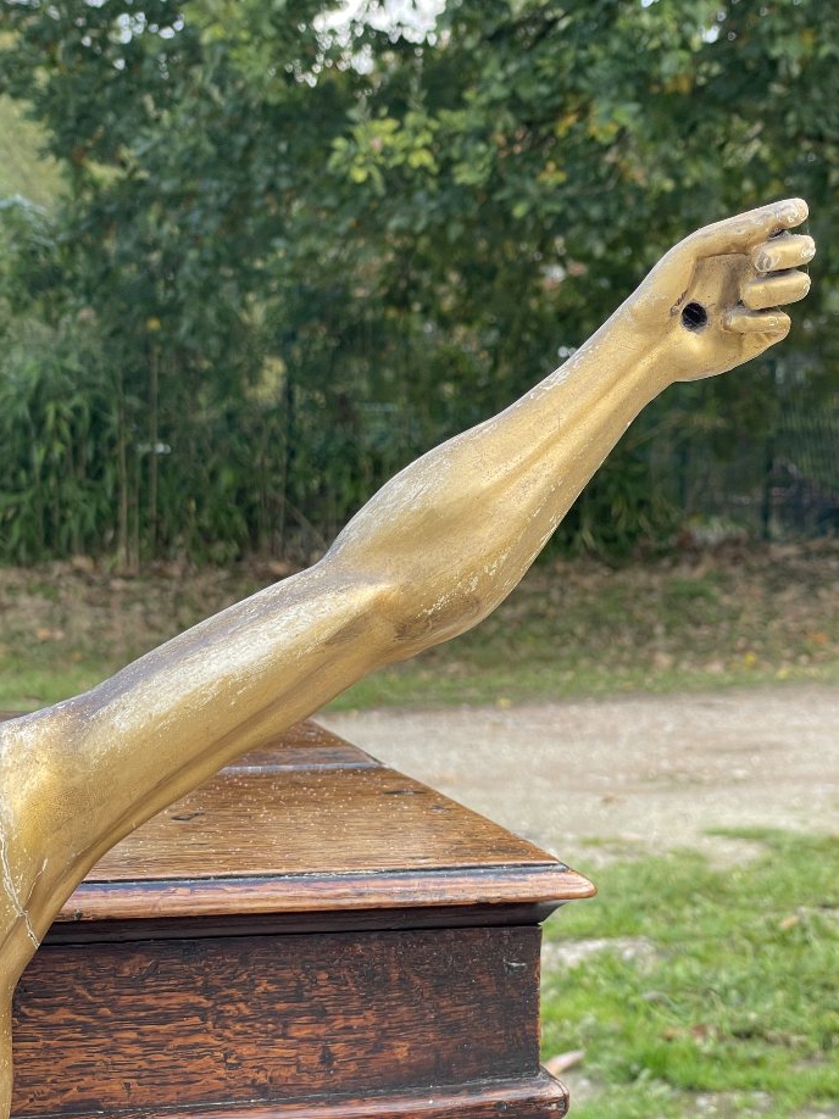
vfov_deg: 28.6
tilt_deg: -2.6
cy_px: 614
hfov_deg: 21.6
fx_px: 2199
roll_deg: -1.1
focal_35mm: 68
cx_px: 387
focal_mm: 6
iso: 40
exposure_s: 1/99
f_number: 2
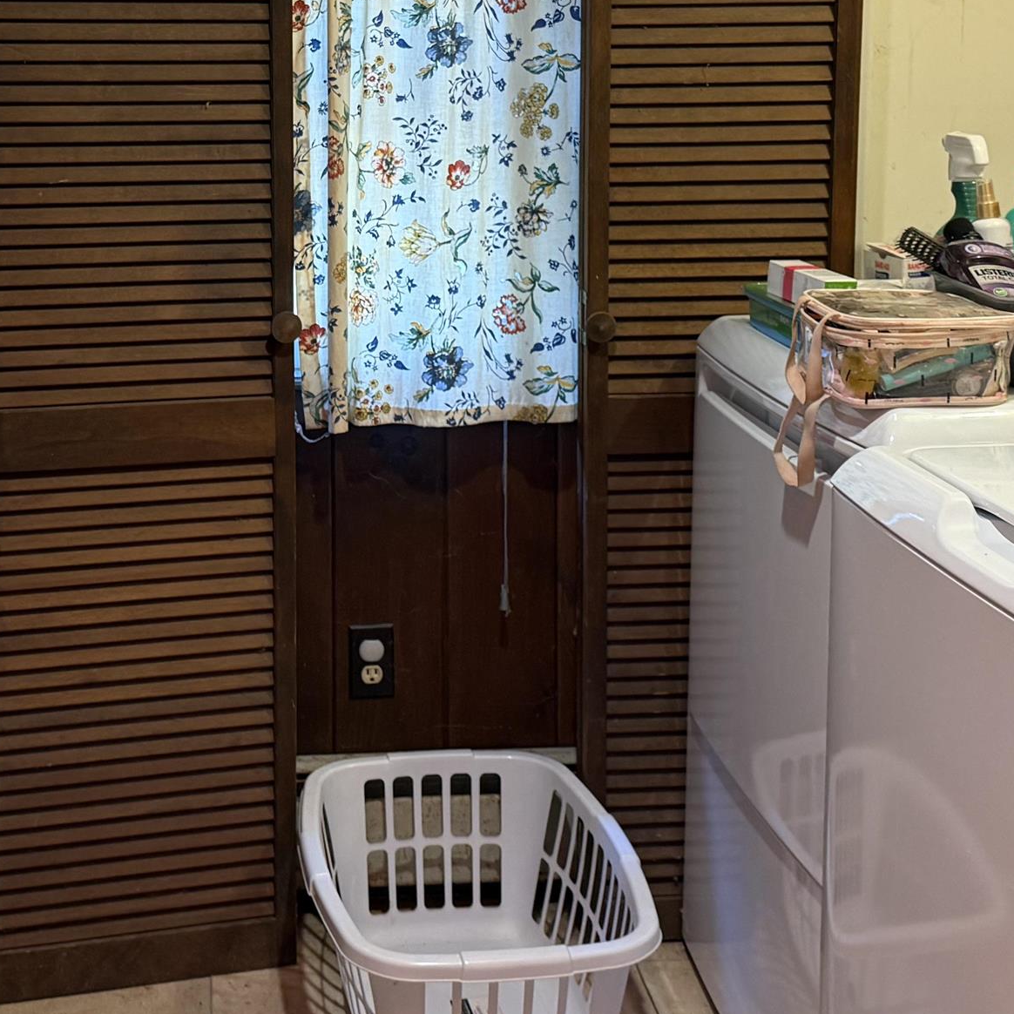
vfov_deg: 30.0
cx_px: 352
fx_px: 1856
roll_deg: +0.4
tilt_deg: -6.1
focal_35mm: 56
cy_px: 245
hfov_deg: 30.4
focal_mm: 6.76
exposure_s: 1/60
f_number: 1.78
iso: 200
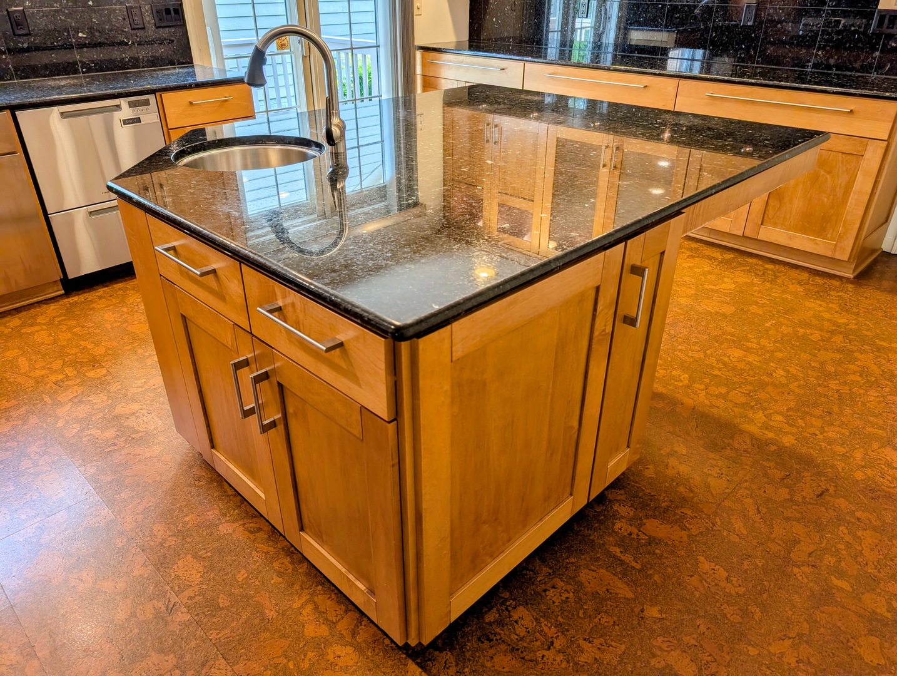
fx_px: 623
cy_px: 338
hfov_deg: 71.5
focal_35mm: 24
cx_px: 448
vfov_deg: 56.9
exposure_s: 1/186
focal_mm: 6.9
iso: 24
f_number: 1.68
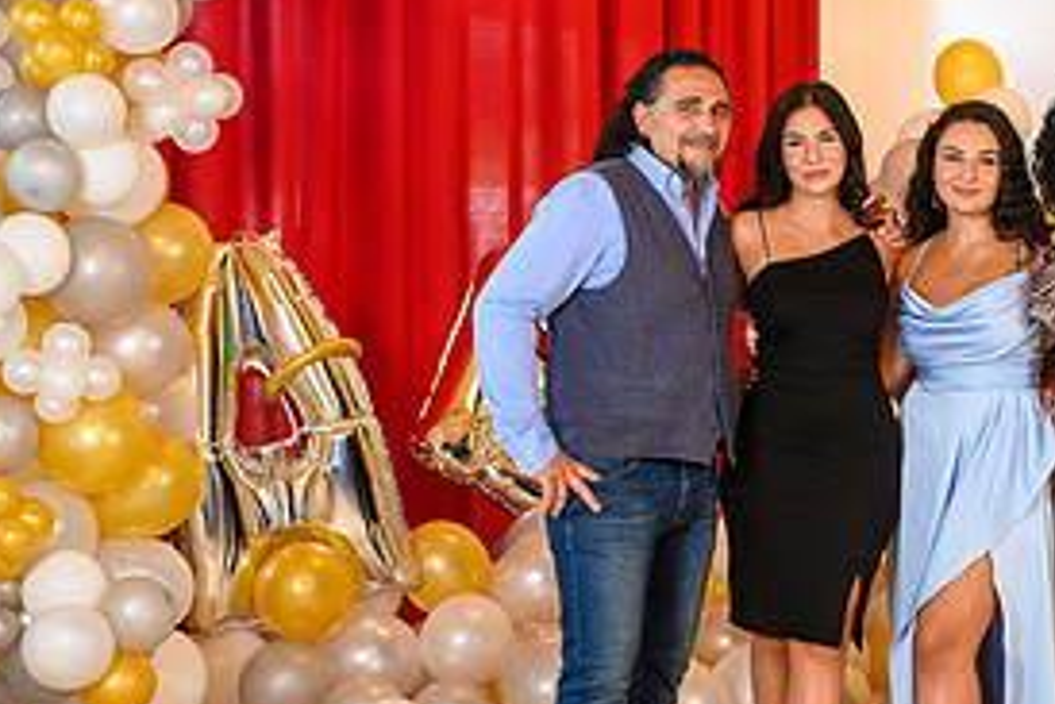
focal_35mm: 74
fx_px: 2170
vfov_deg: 18.4
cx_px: 909
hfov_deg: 26.6
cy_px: 339
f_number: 3.5
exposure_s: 1/100
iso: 1250
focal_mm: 35
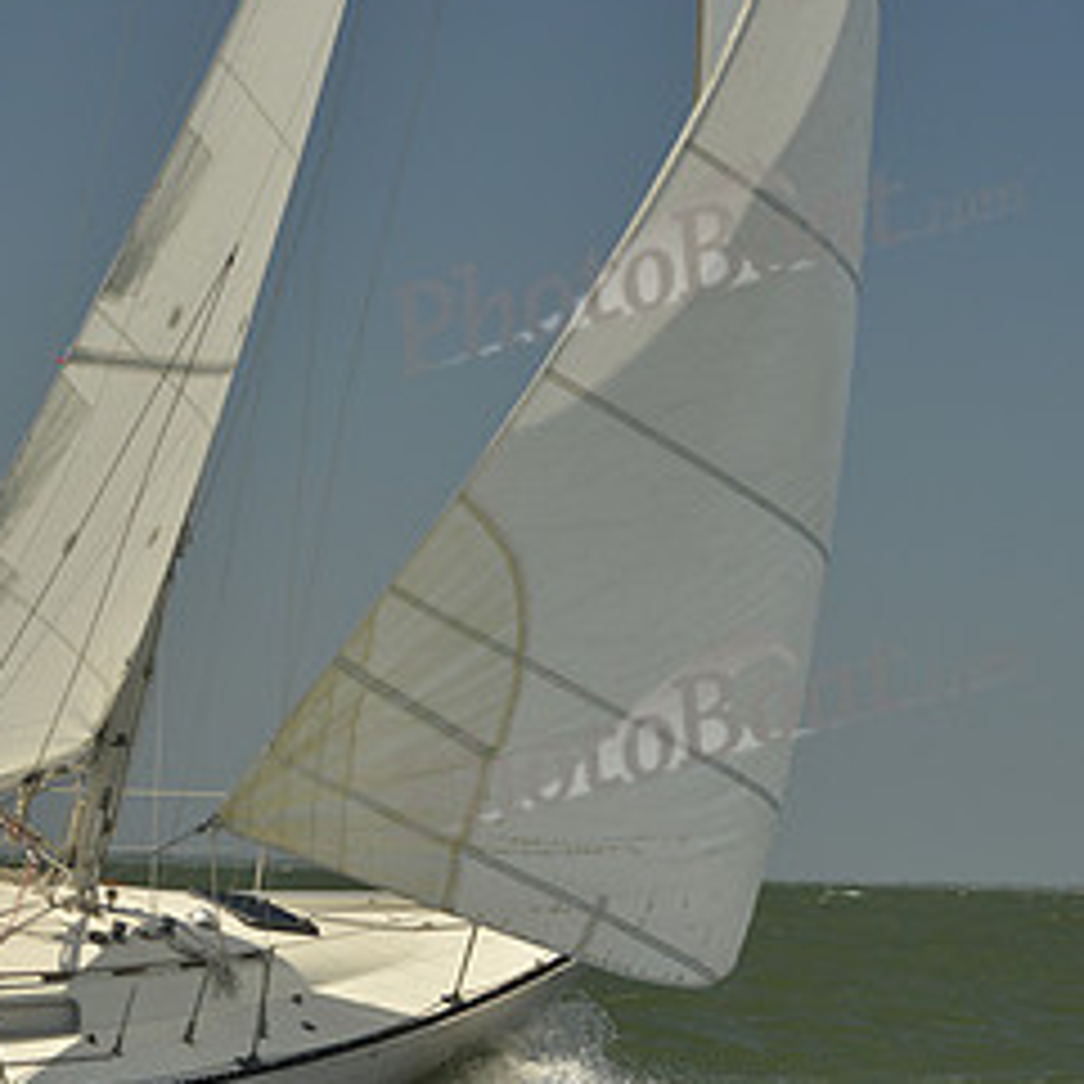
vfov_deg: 12.2
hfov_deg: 12.1
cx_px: 162
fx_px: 5066
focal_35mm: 143
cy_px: 555
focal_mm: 70
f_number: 8
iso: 280
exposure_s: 1/1000
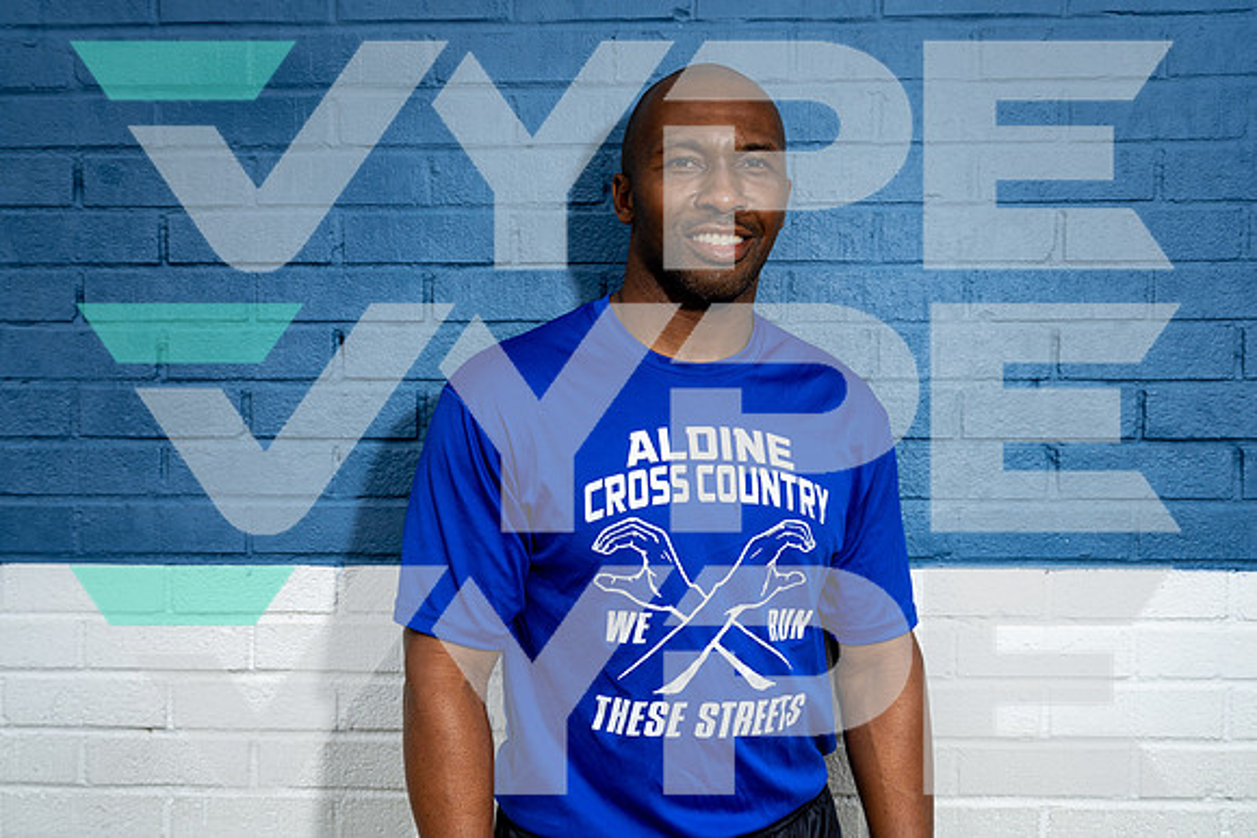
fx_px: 1428
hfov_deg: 47.5
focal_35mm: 41
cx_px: 621
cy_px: 419
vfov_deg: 32.7
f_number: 6.3
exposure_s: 1/125
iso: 100
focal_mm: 40
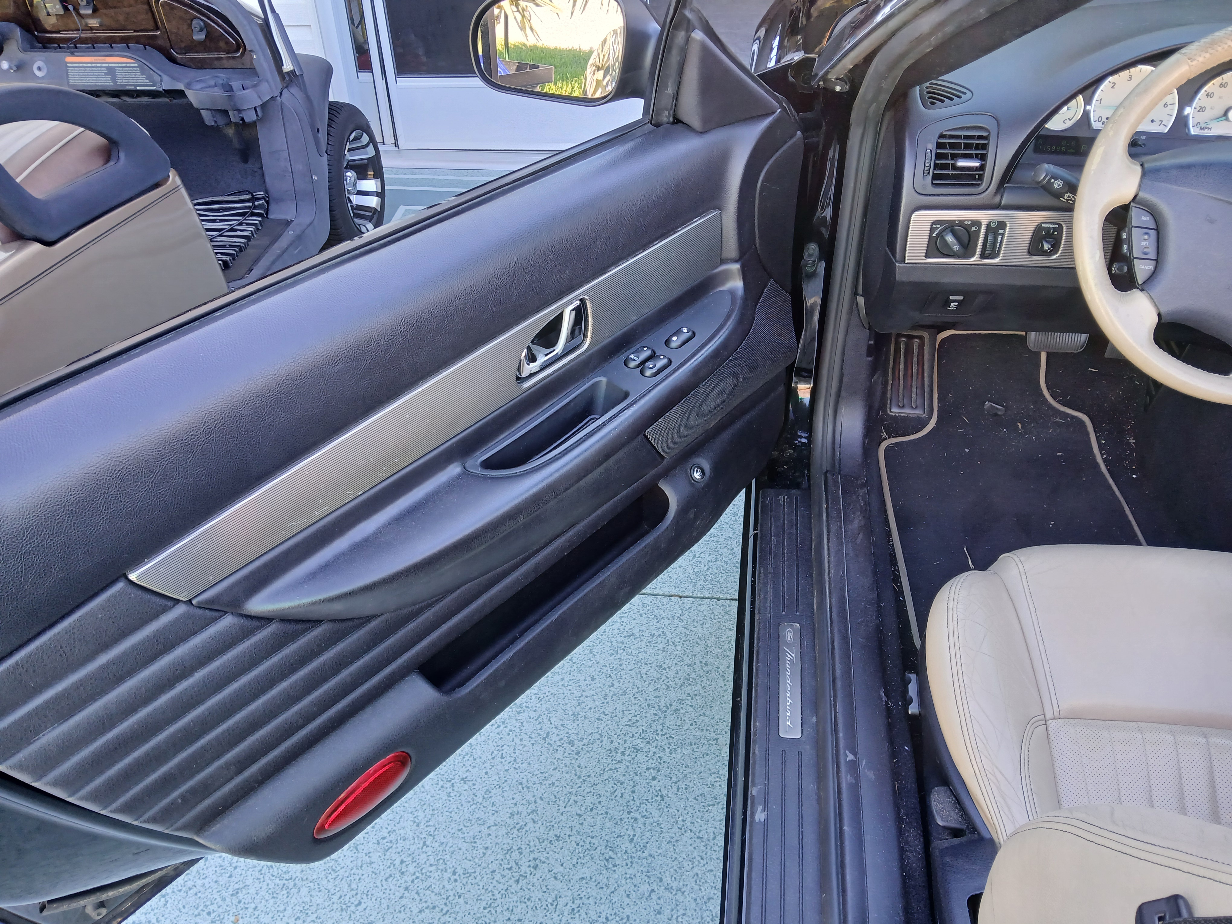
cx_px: 616
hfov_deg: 67.3
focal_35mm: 26
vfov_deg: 53.1
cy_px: 462
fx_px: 925
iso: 64
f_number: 1.8
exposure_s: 1/60
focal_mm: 3.98
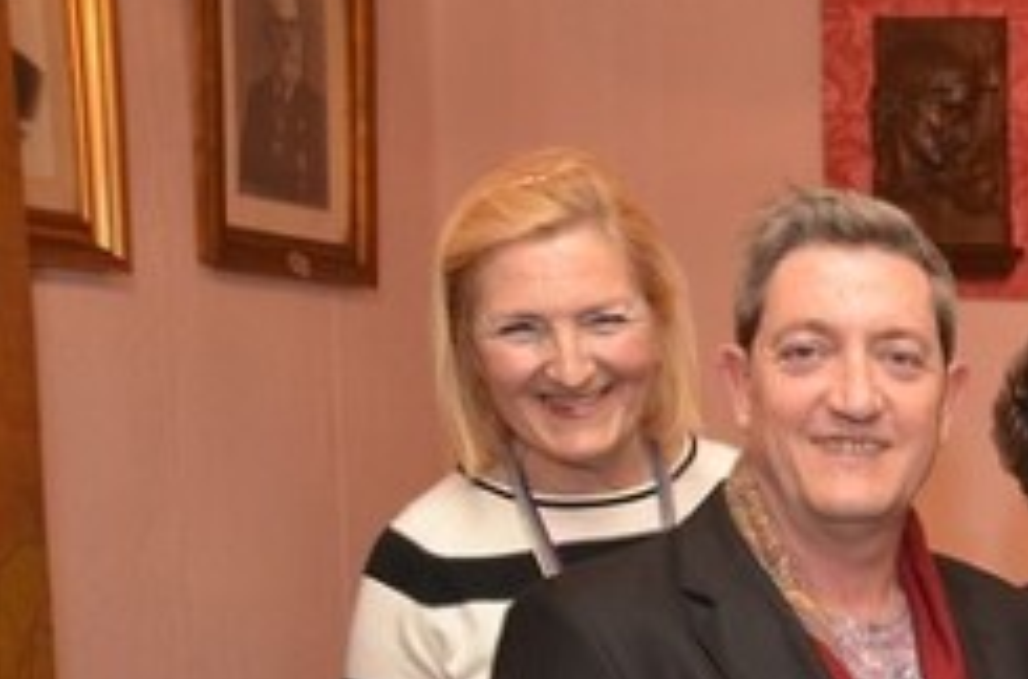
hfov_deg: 18.0
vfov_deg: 13.1
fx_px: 2877
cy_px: 815
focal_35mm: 101
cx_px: 1565
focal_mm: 22
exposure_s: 1/60
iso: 400
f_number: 5.6
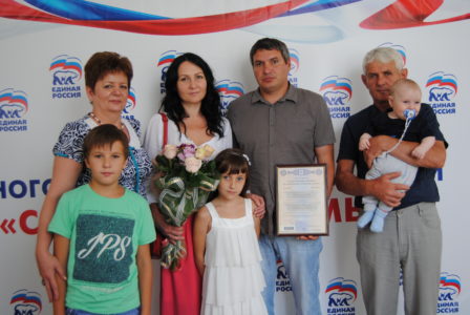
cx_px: 235
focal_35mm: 39
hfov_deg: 49.5
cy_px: 158
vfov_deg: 34.3
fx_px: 510
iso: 200
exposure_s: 1/40
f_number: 4
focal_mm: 26
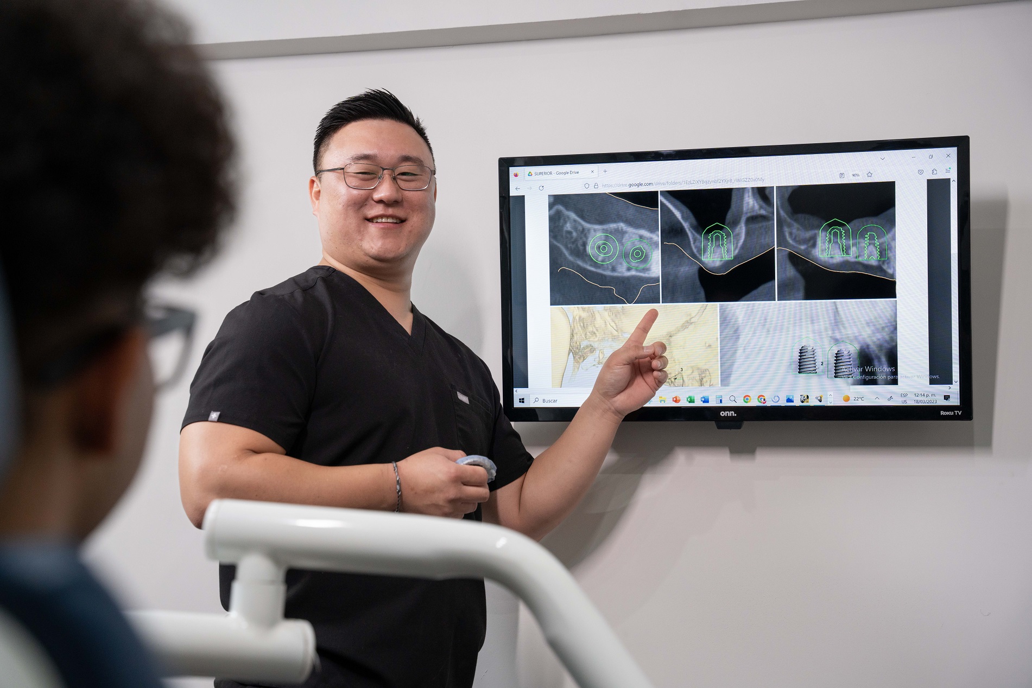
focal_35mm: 55
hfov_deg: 36.2
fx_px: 1580
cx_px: 516
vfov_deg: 24.6
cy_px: 344
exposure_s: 1/100
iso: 1000
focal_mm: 55.1
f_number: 4.5
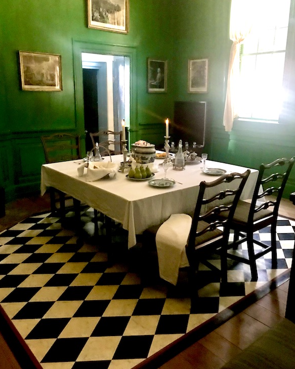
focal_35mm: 30
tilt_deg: -15.3
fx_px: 327
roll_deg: -1.2
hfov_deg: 48.5
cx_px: 146
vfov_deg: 58.8
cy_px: 188
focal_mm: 3.99
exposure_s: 1/4
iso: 125
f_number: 1.8
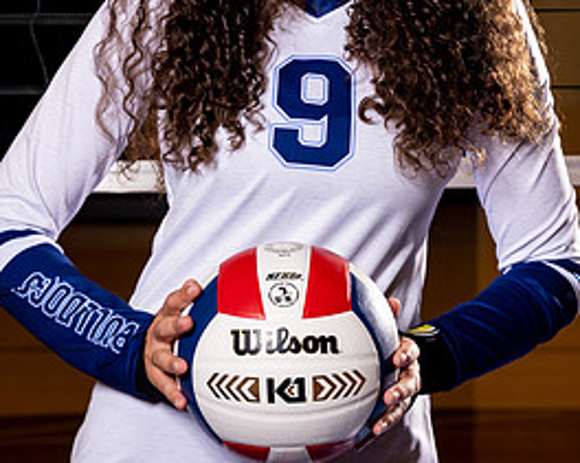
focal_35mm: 138
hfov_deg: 14.0
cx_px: 276
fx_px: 2368
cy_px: 95
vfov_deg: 11.1
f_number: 5.6
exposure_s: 1/125
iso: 250
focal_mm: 61
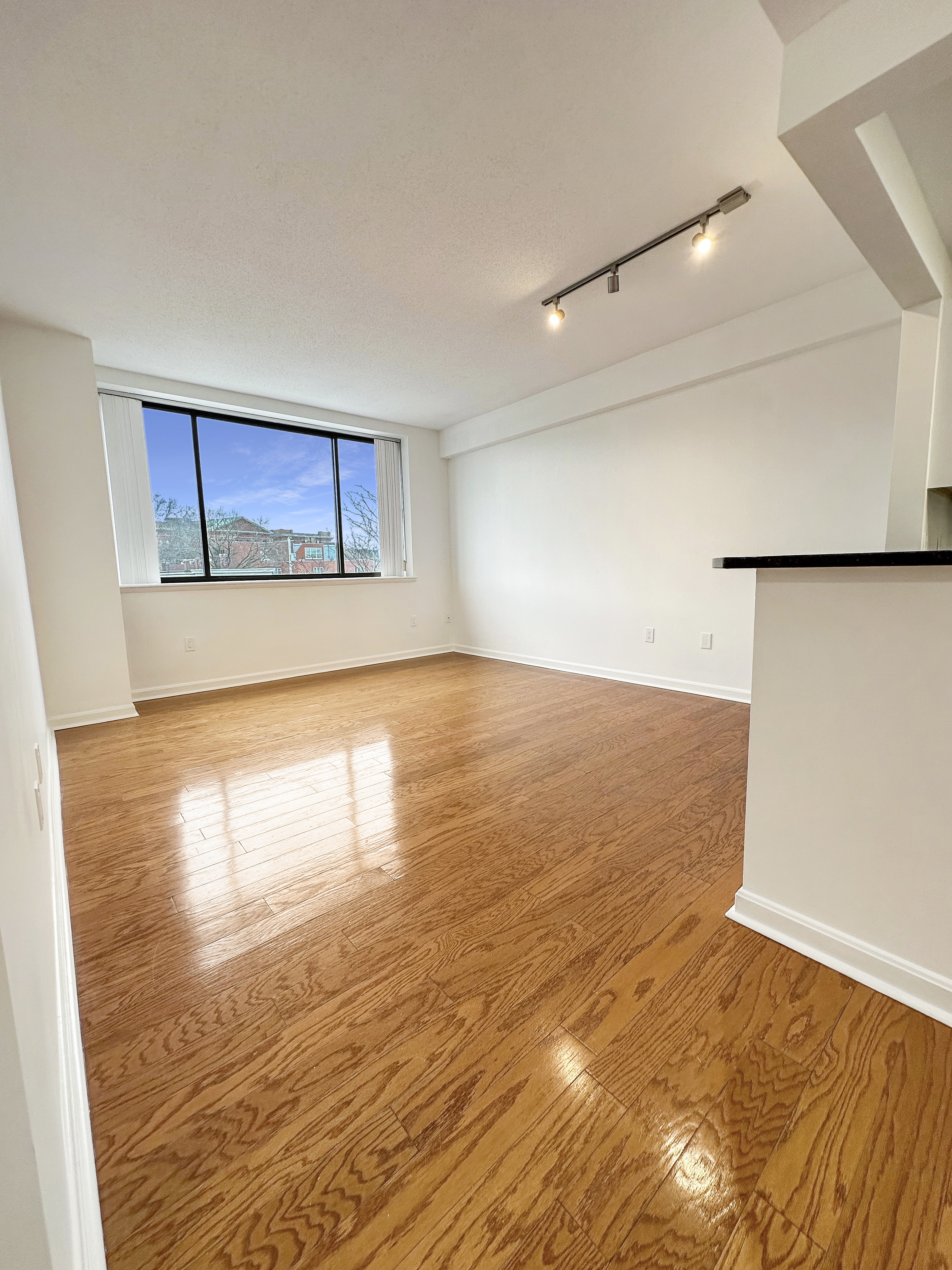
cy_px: 635
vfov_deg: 102.1
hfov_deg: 85.7
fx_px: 513
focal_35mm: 14
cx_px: 476
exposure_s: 1/120
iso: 64
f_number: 2.2
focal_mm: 2.22
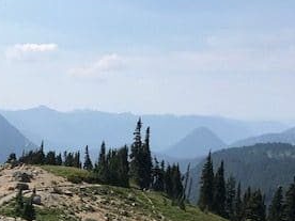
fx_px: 554
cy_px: 179
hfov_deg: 29.7
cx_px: 109
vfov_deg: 22.3
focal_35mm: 65
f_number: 1.8
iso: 20
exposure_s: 1/3690
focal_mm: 3.99
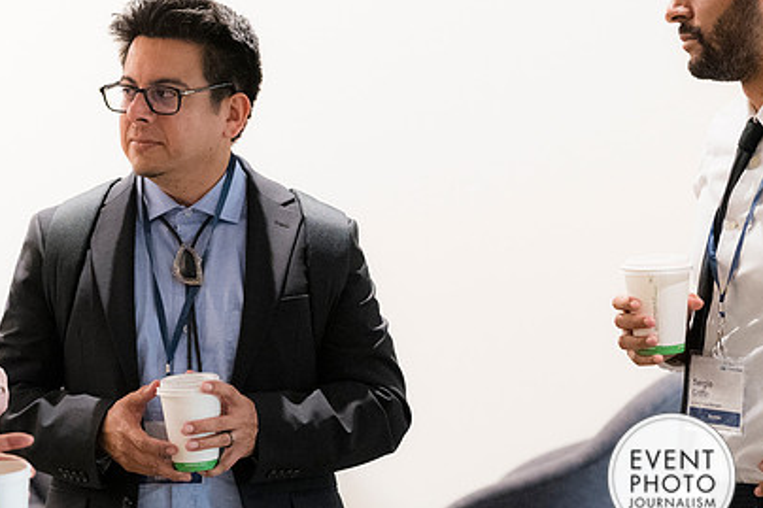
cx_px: 251
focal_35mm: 178
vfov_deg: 7.7
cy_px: 238
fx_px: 3771
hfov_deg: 11.5
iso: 3200
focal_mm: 83
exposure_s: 1/160
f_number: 3.5
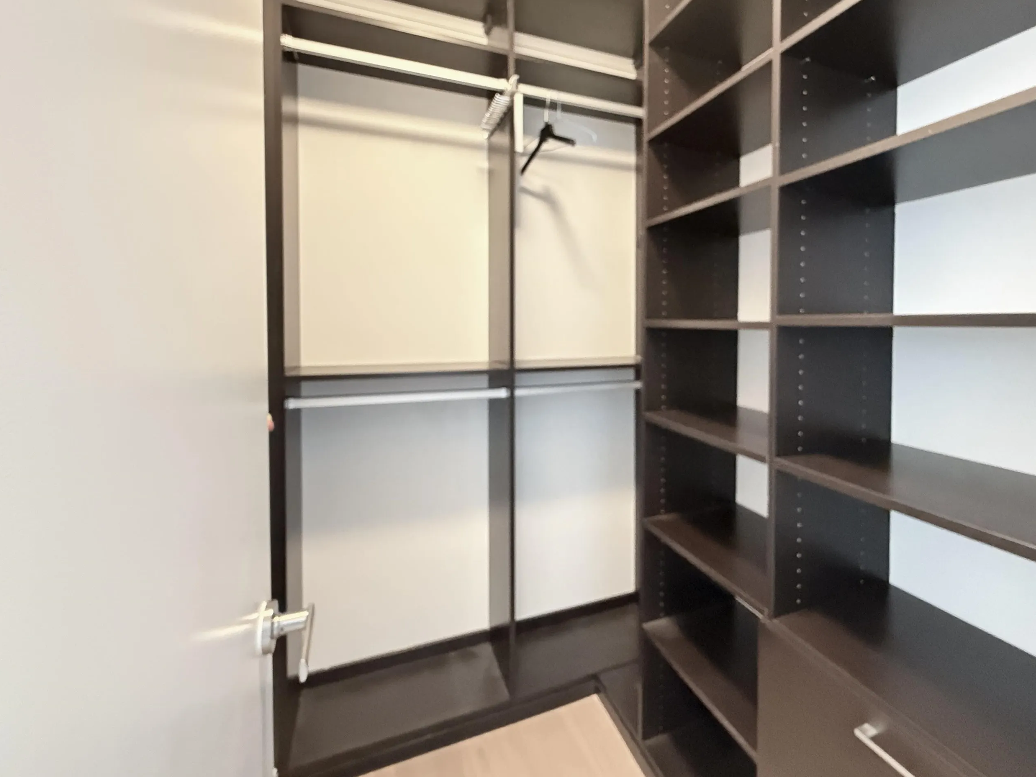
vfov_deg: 74.2
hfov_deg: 90.1
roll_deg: -0.1
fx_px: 509
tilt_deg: -0.7
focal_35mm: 17
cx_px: 612
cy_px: 328
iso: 1250
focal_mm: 2.22
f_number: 2.2
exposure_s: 1/30
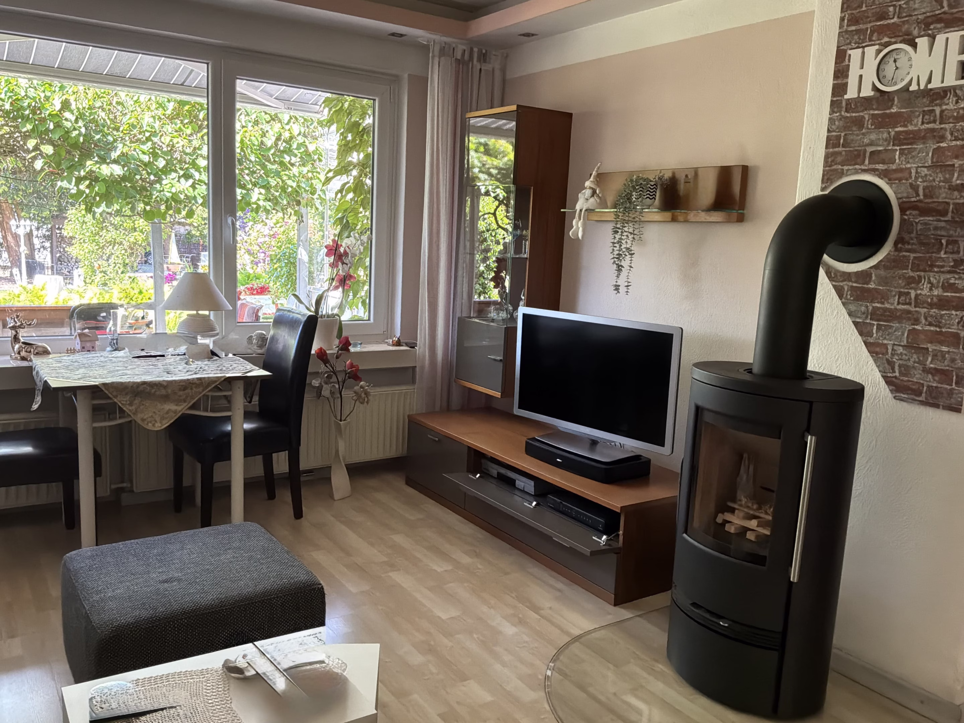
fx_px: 780
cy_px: 362
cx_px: 482
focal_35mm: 28
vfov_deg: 49.7
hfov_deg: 63.4
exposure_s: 1/60
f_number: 1.8
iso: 200
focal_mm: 3
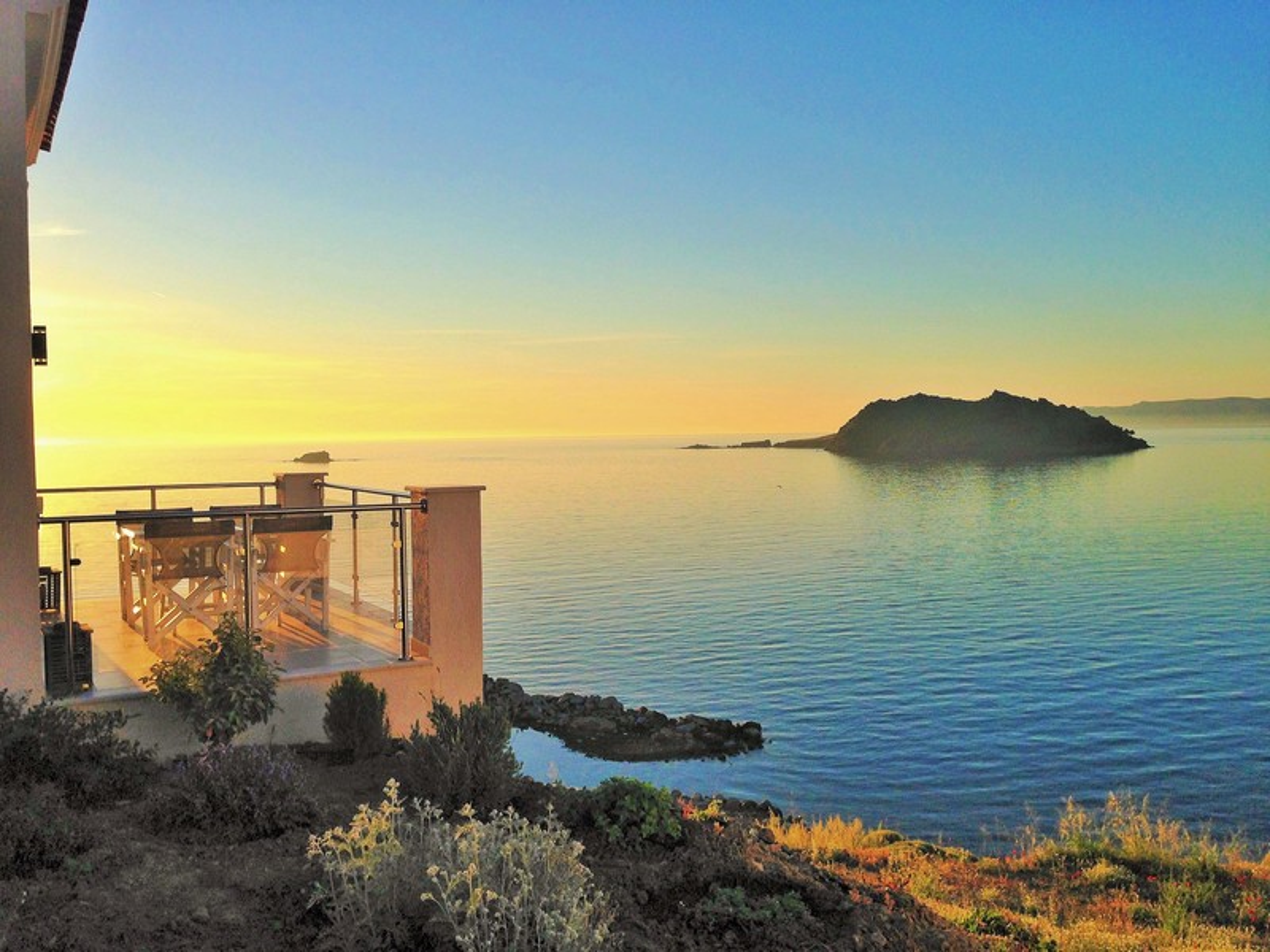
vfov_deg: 42.9
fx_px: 1211
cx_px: 635
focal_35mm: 33
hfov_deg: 55.4
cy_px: 476
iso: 50
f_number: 2.4
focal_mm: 4.12
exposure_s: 1/1695
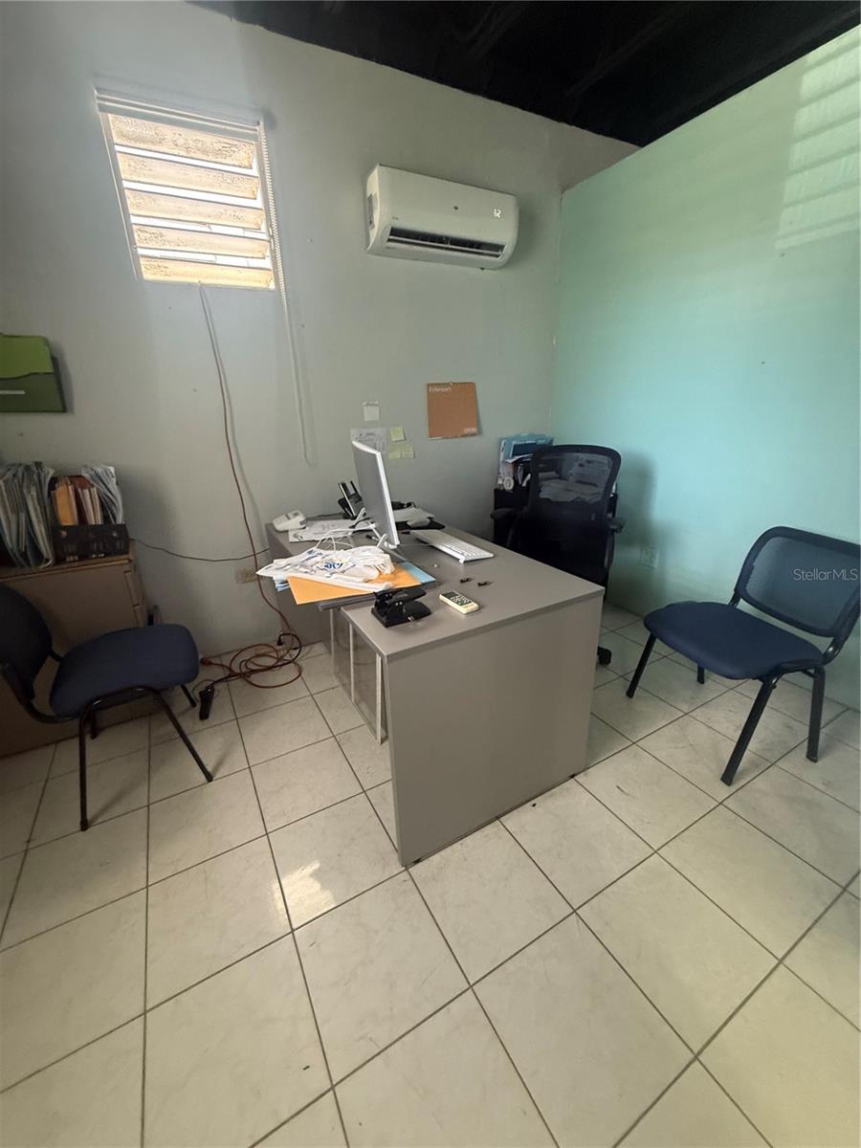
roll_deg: -1.1
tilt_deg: -15.9
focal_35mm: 14
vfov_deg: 102.1
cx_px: 430
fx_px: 464
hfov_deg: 85.7
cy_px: 574
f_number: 2.2
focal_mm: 2.22
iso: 400
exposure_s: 1/60
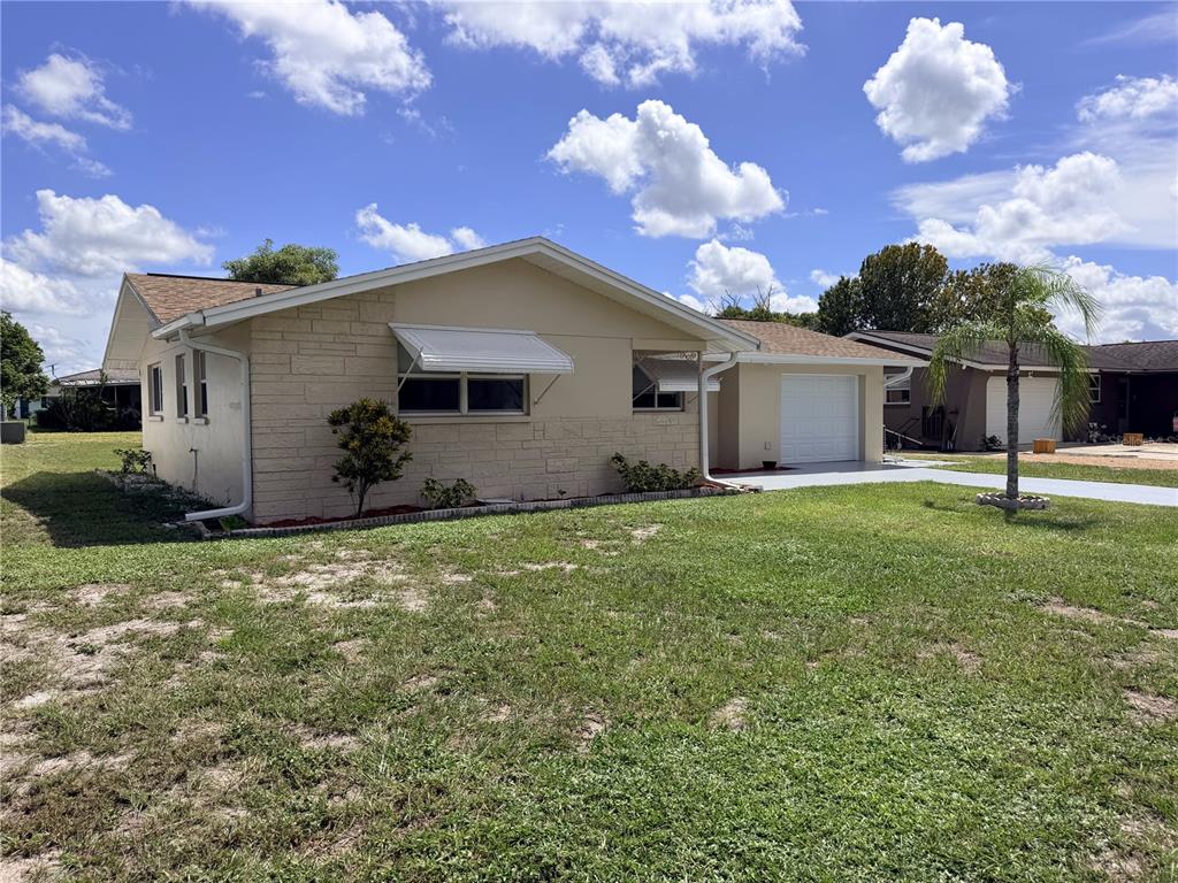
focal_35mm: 24
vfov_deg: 56.8
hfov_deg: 71.6
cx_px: 589
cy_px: 442
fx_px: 817
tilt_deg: -1.7
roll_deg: +0.4
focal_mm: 6.76
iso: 80
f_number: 1.78
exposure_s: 1/7353
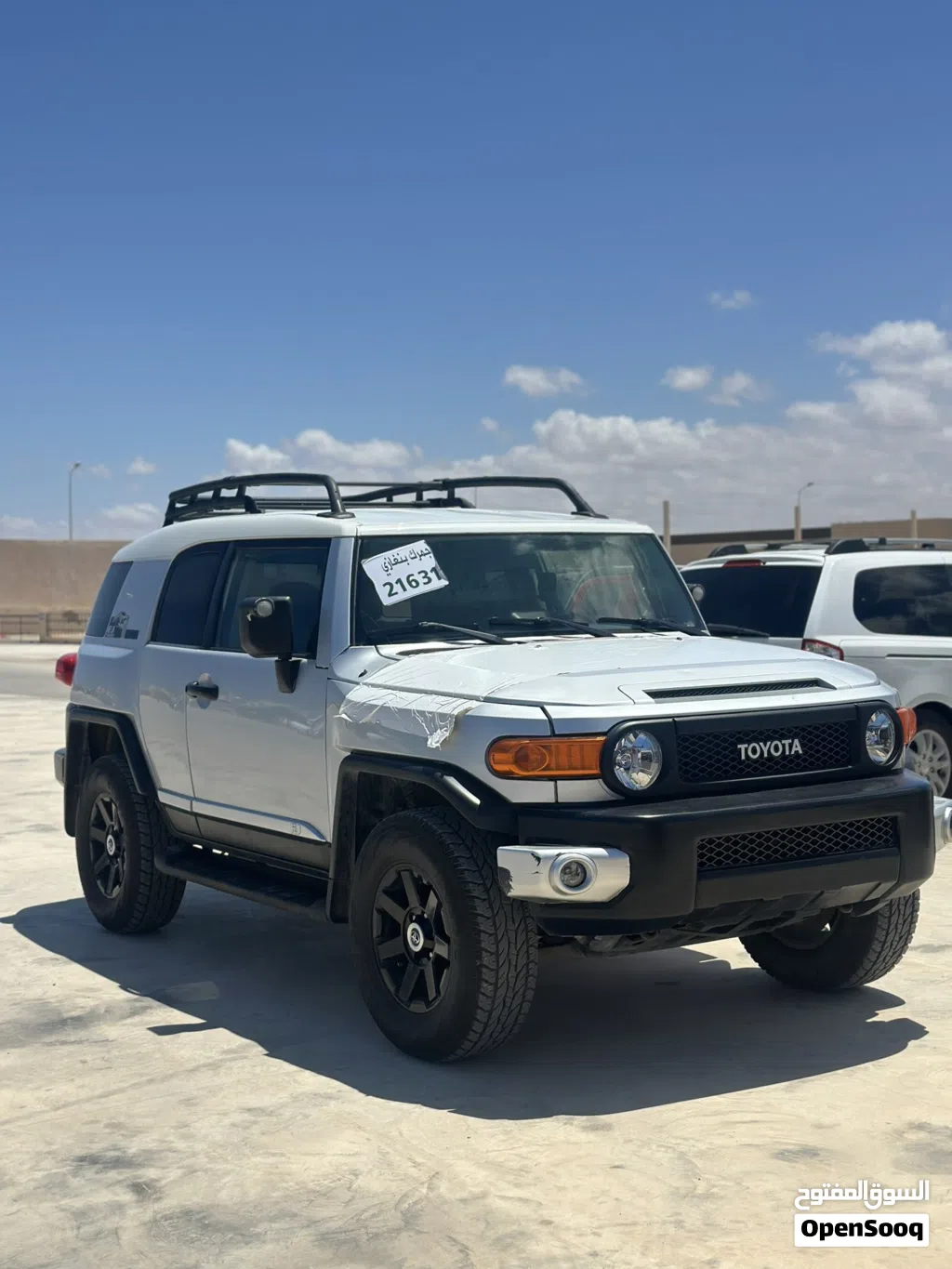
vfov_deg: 39.7
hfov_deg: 30.3
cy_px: 634
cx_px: 476
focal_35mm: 48
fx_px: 1760
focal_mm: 6.86
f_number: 1.78
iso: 100
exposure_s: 1/7092
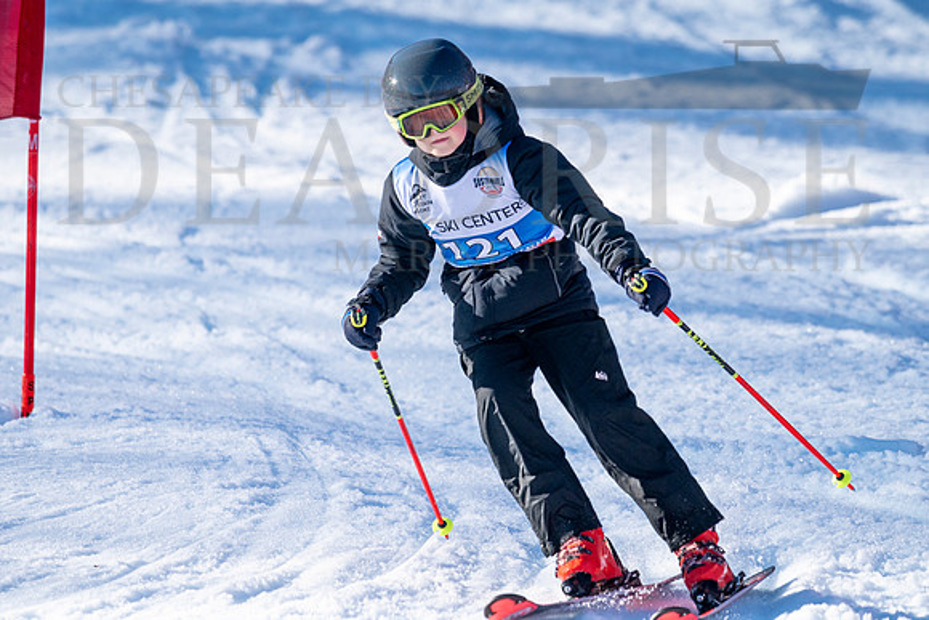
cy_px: 283
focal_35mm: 609
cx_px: 424
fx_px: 15718
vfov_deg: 2.3
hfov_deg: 3.4
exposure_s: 1/3200
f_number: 8
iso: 640
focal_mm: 560
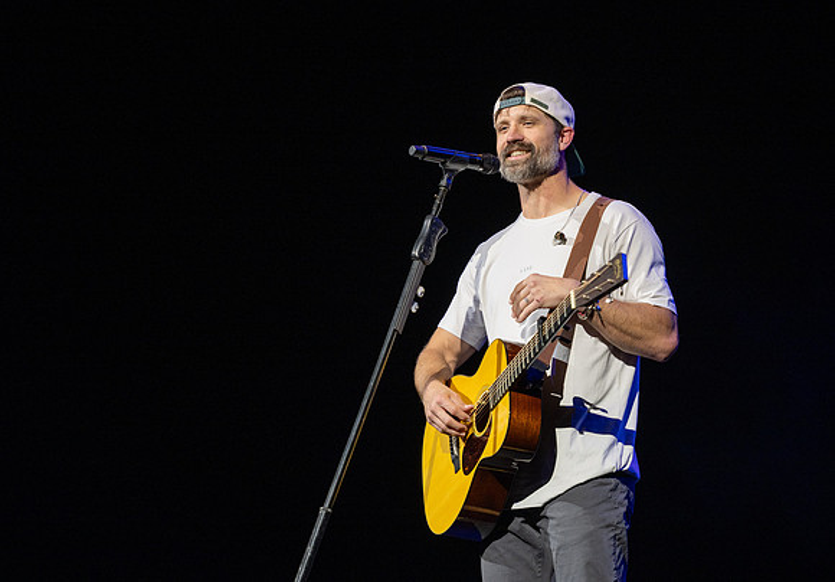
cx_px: 381
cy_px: 279
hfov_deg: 11.8
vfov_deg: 8.2
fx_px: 4039
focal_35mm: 172
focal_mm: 160
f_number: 2.8
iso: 1250
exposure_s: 1/800
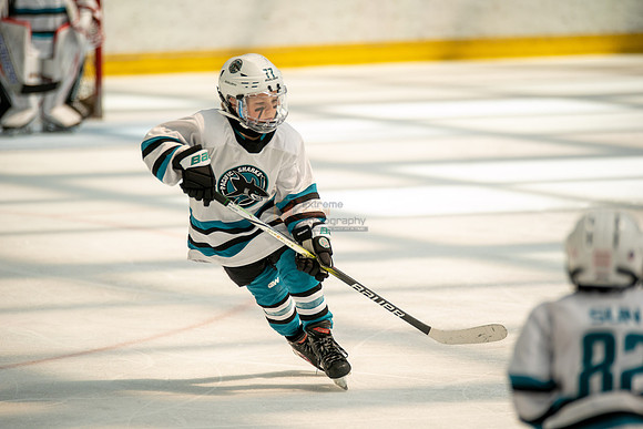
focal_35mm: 261
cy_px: 214
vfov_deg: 5.3
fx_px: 4663
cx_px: 322
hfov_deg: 7.9
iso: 1600
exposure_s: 1/5000
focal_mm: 261
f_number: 3.2
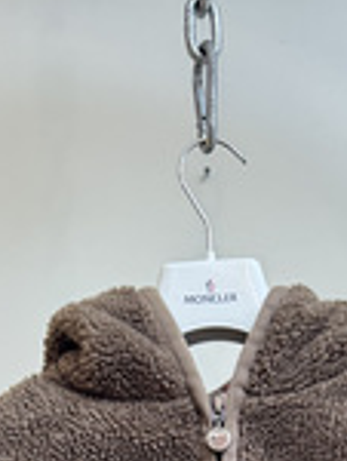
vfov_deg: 19.8
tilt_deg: -0.5
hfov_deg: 18.5
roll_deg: +0.6
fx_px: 1066
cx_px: 216
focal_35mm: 80
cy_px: 759
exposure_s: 1/50
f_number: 1.78
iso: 400
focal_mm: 6.76
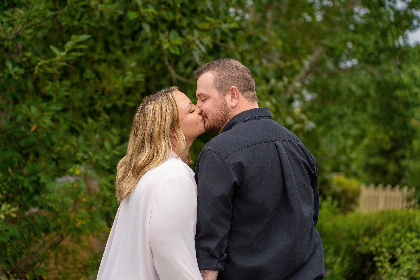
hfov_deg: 27.0
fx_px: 875
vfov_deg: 18.2
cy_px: 140
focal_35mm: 75
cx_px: 210
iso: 400
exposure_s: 1/800
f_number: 2.8
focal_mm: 75
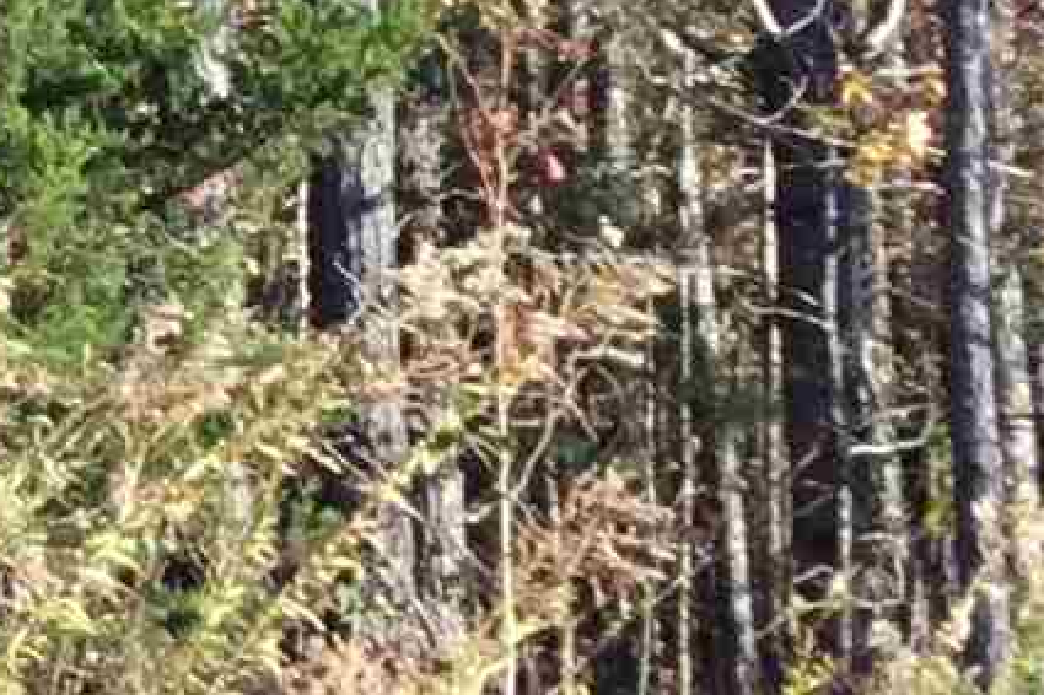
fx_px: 6754
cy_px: -285
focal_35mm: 233
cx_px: -1250
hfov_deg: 8.3
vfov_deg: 5.8
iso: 25
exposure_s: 1/270
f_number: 2.4
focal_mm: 3.3
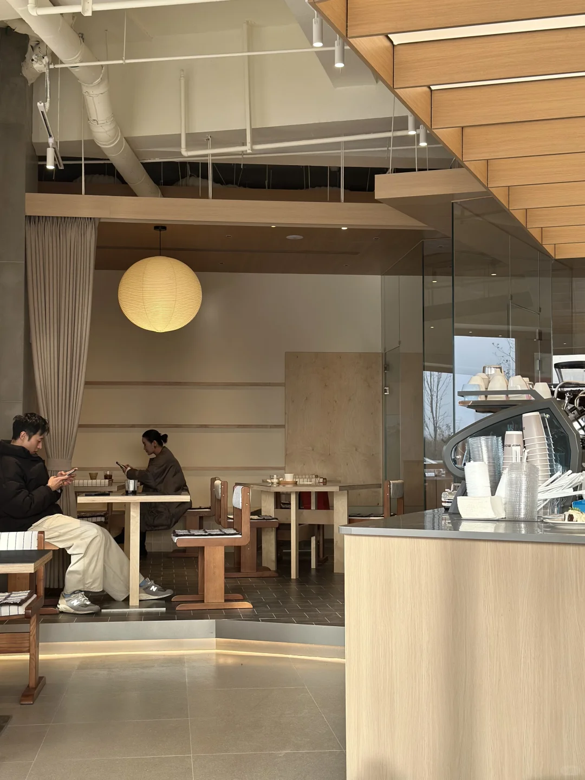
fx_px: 1082
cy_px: 390
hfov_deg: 30.3
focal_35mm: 48
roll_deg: +0.0
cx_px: 292
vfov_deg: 39.7
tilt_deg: +3.5
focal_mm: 6.86
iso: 80
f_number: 1.78
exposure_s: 1/204
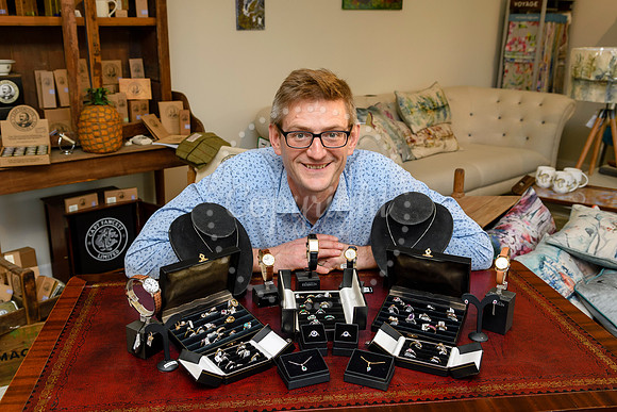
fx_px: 591
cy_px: 206
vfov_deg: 38.4
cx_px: 308
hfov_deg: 55.1
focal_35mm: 34
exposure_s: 1/80
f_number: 5
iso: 400
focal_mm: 23
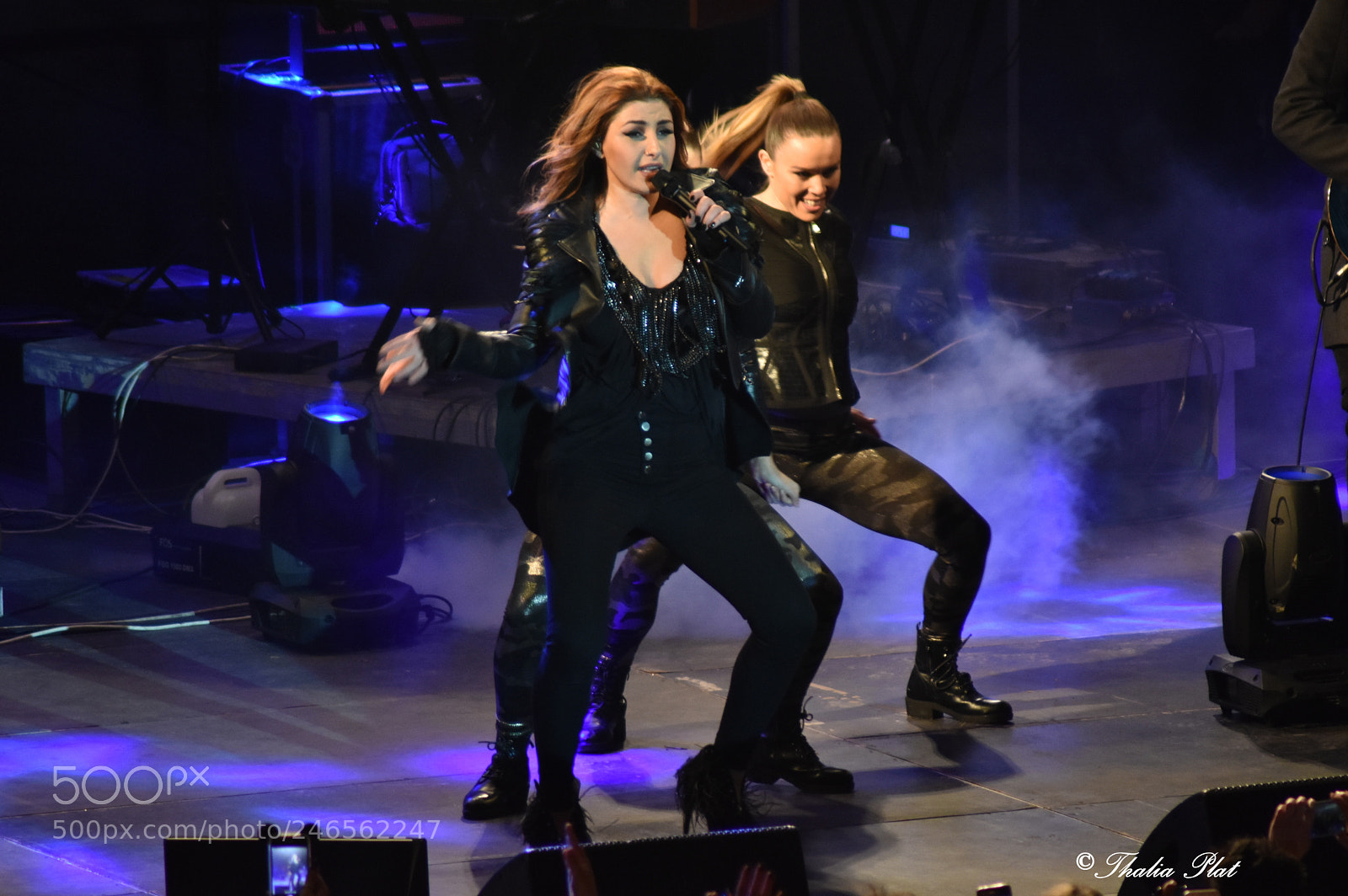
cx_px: 674
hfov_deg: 4.6
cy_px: 448
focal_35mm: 450
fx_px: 16836
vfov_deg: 3.0
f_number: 5.6
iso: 1250
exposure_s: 1/160
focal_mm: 300
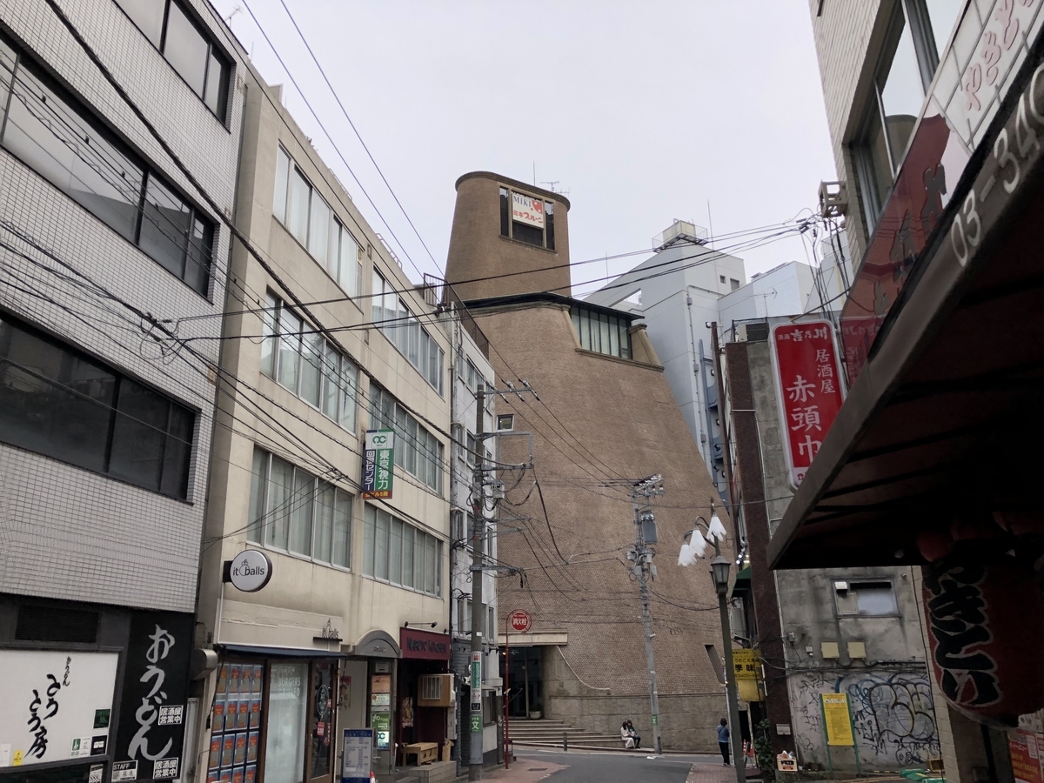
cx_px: 522
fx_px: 844
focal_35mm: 28
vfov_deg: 49.7
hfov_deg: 63.4
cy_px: 392
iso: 20
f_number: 1.8
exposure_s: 1/454
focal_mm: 4
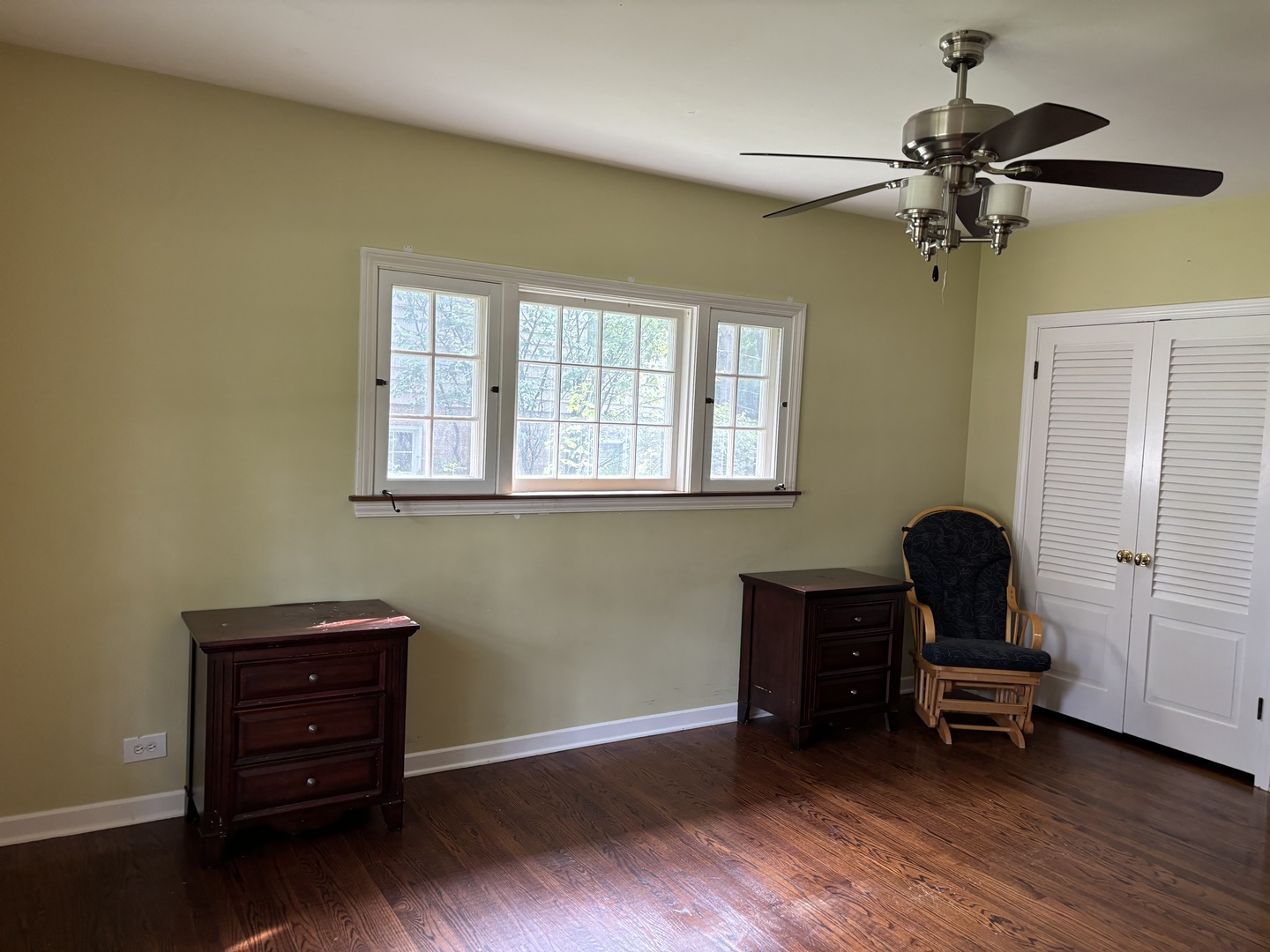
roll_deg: -3.0
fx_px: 954
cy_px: 476
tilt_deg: -3.6
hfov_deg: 67.3
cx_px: 635
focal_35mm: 26
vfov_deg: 53.1
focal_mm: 5.96
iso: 200
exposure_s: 1/60
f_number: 1.6
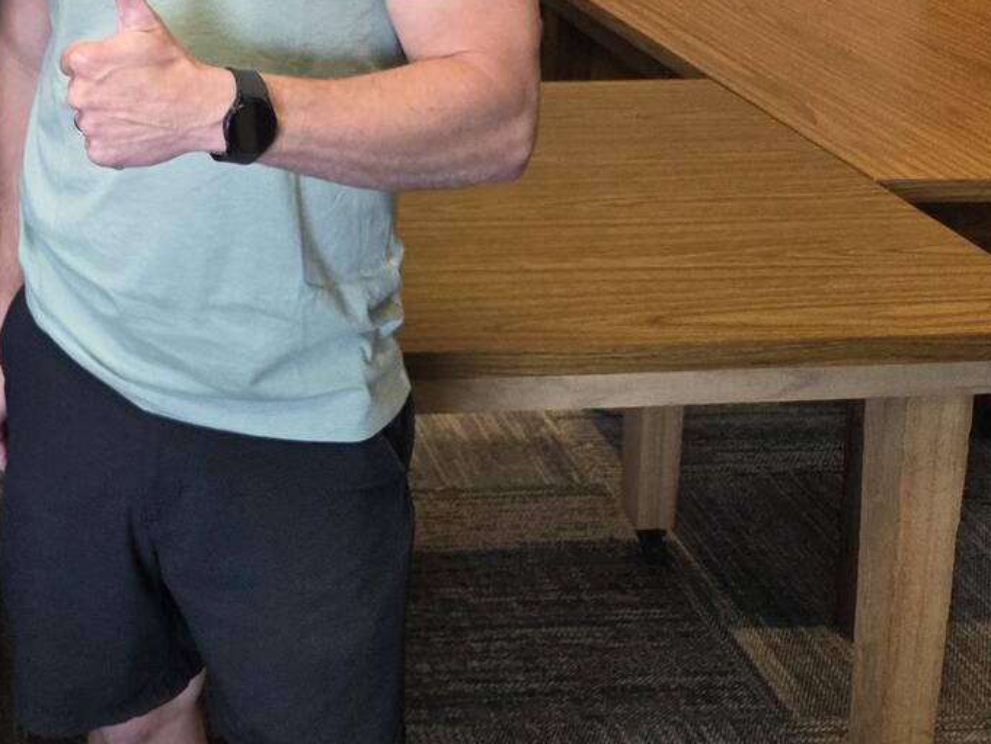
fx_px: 1546
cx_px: 79
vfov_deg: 24.8
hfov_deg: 33.5
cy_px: -118
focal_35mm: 54
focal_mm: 5.4
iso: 400
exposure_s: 1/120
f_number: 1.8
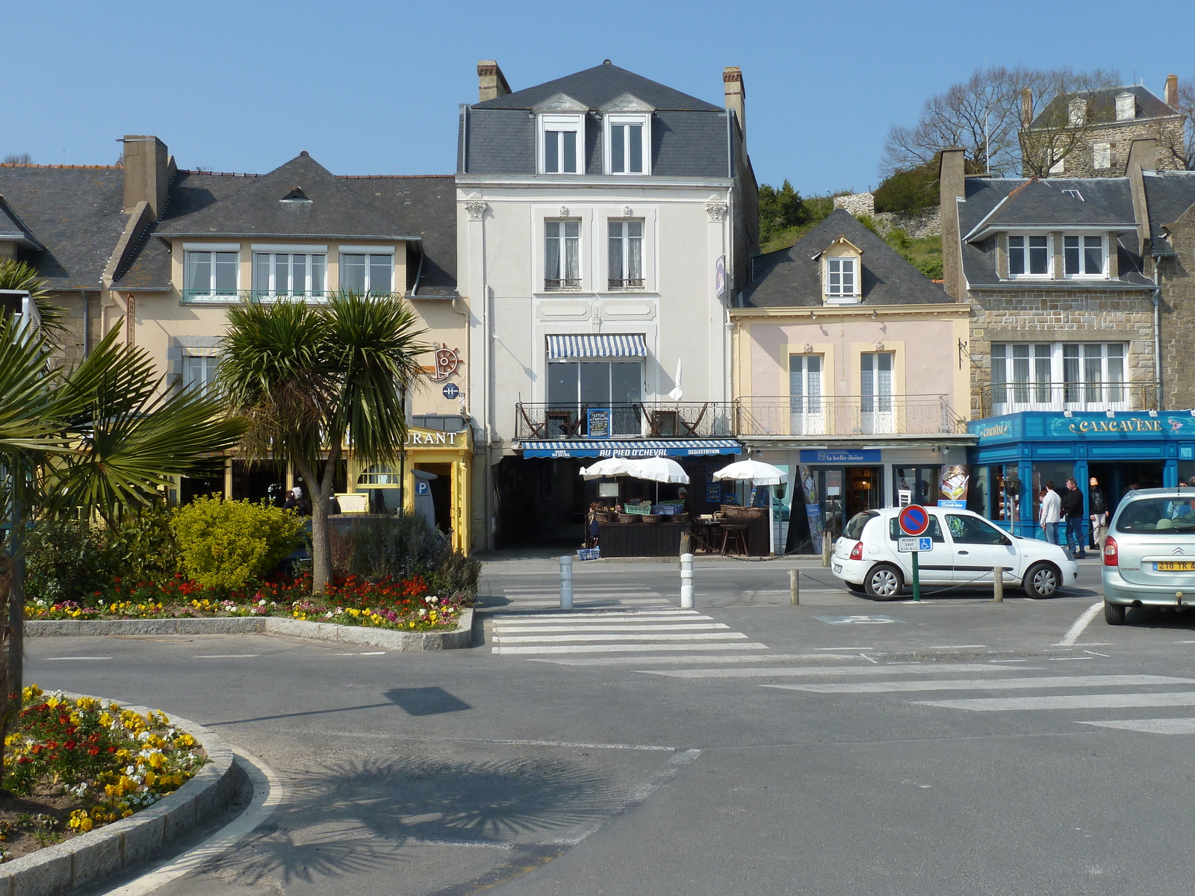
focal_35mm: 37
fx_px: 1277
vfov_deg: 38.7
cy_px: 448
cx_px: 598
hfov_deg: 50.1
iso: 80
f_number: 5
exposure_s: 1/500
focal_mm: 6.1
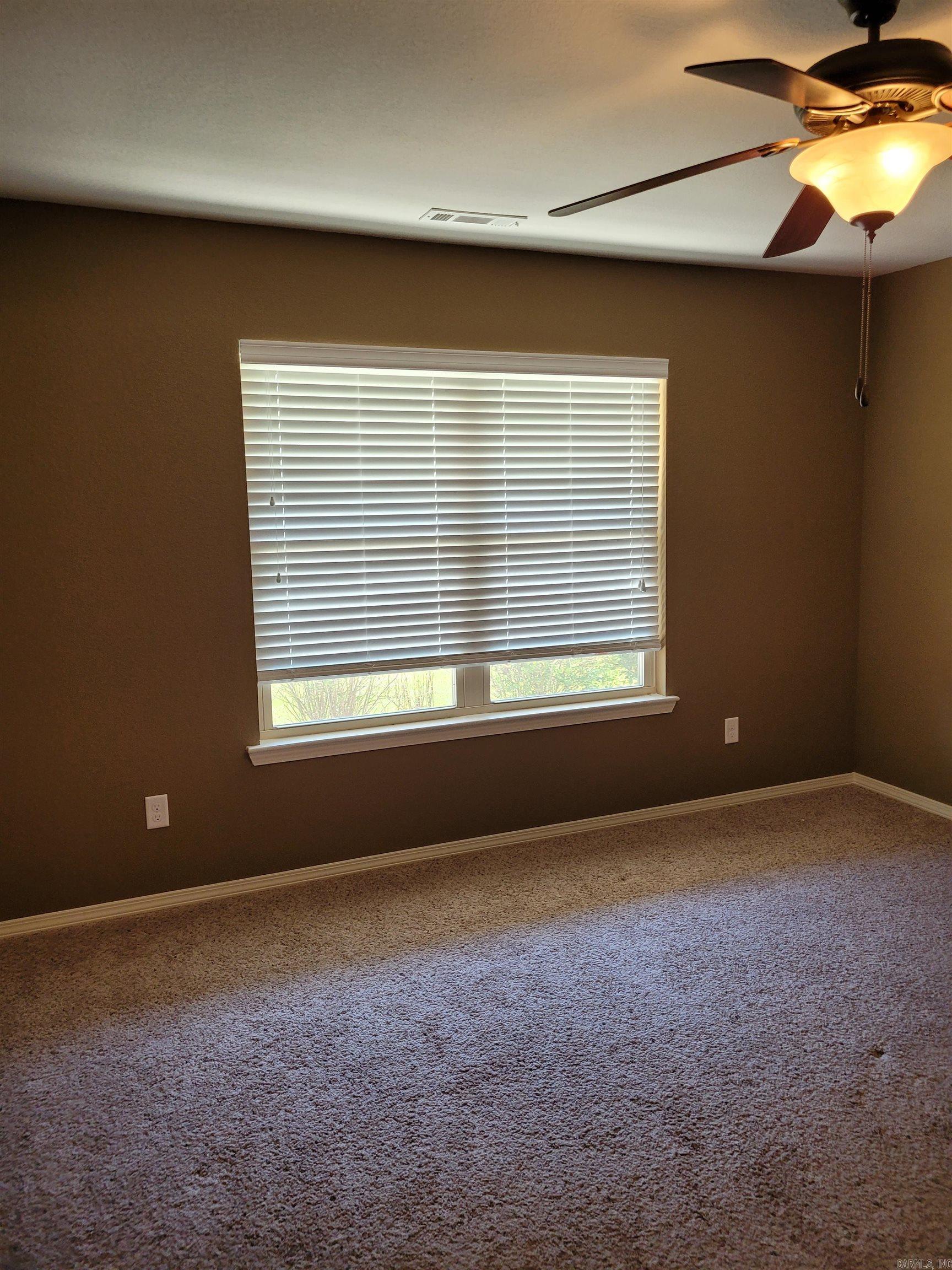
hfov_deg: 53.1
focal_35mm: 26
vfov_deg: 67.3
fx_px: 953
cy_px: 635
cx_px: 476
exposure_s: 1/120
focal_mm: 5.4
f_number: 1.8
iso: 200
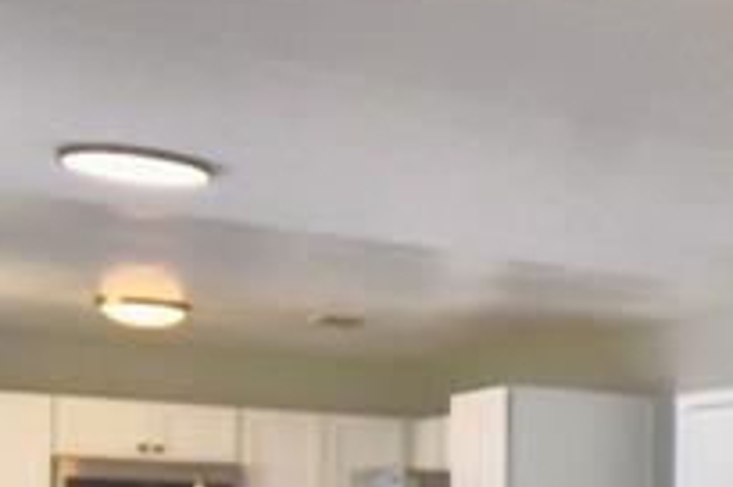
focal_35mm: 75
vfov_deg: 17.4
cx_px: 1394
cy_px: 566
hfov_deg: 19.0
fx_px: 1525
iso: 400
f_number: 4.5
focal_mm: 10
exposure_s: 1/100
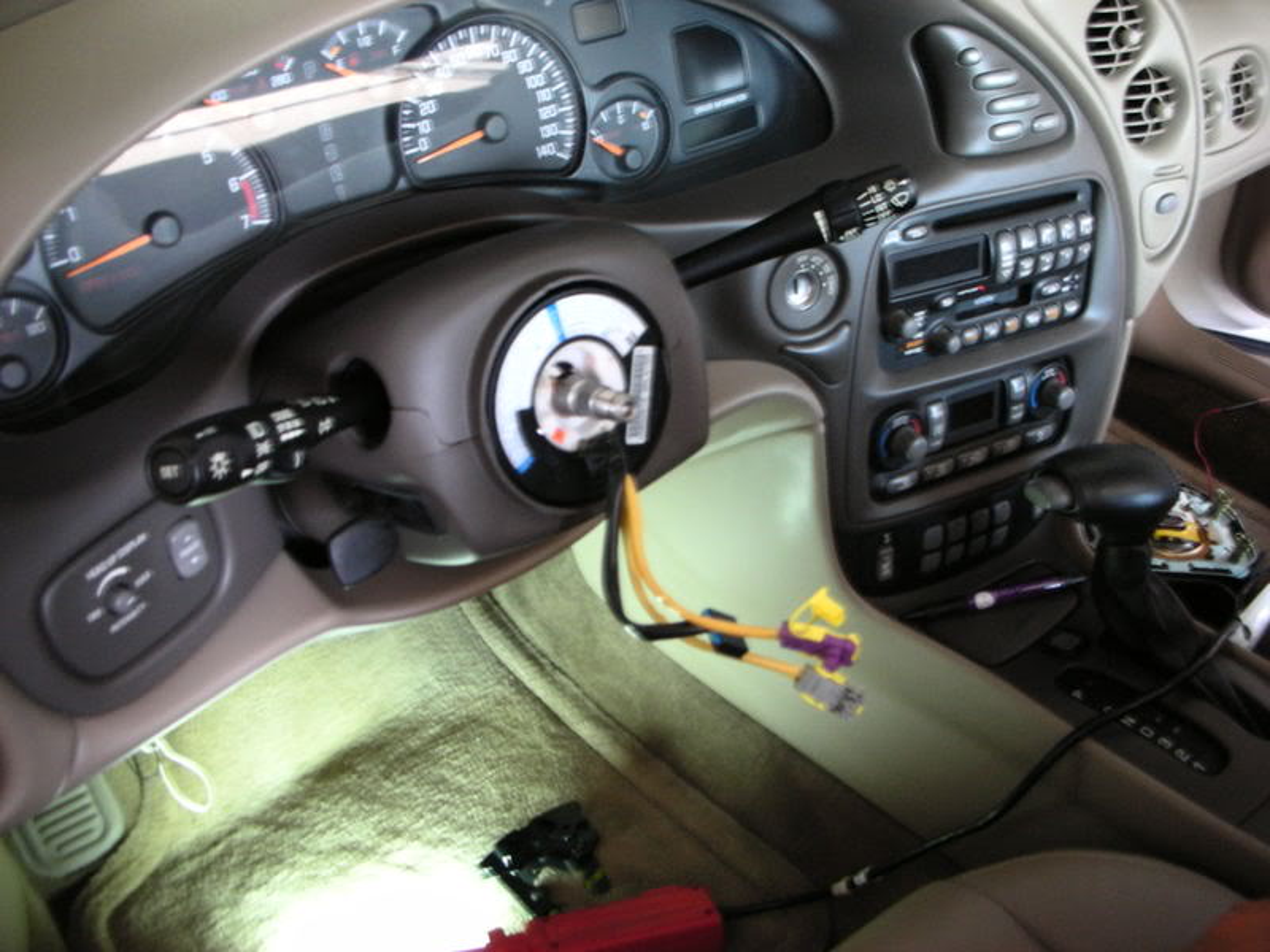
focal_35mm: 35
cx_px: 635
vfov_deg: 40.7
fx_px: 1284
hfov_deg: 52.6
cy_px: 476
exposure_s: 1/4.2
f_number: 3
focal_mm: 5.8
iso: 187
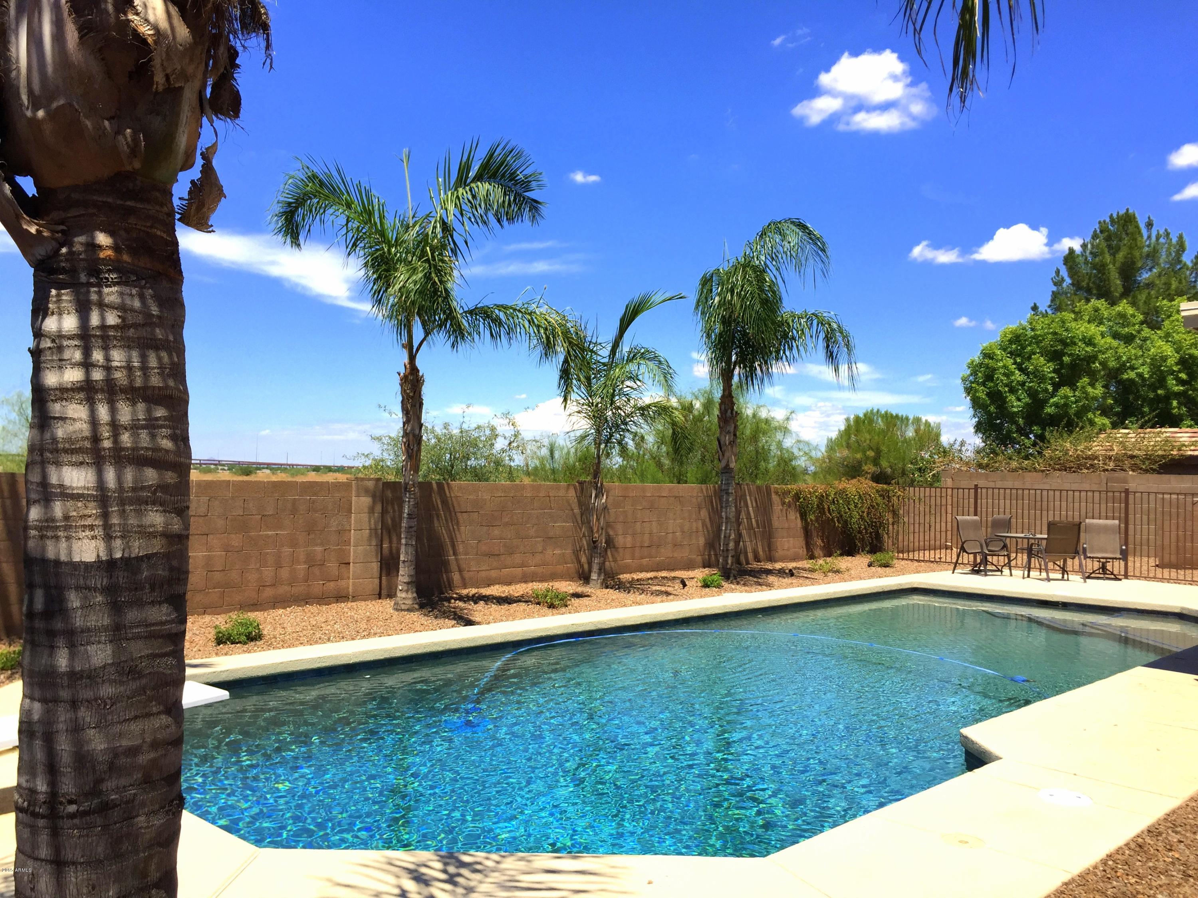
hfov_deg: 61.7
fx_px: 1004
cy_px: 449
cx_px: 599
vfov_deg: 48.2
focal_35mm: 29
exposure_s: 1/2475
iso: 32
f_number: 2.2
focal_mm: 4.15
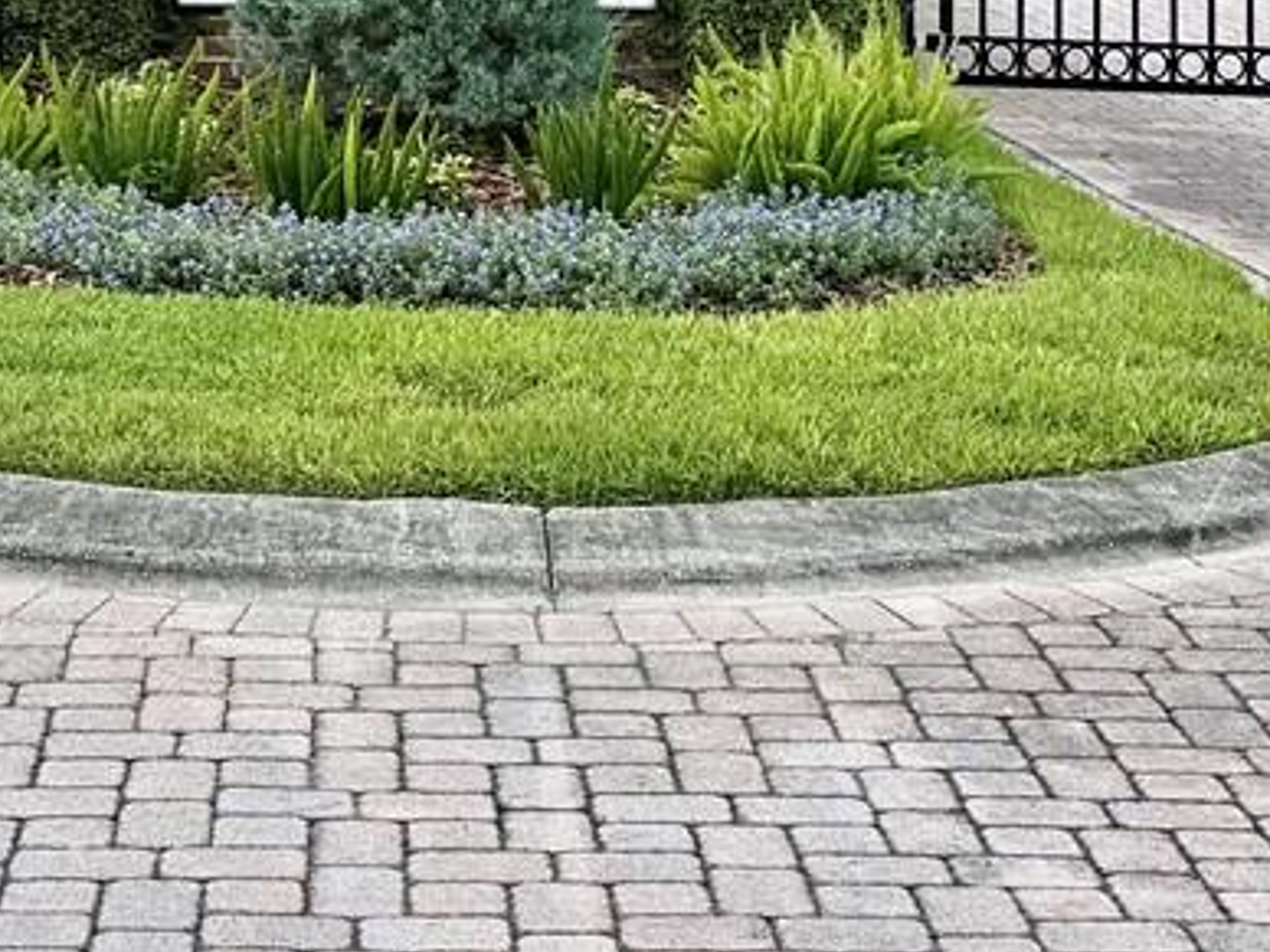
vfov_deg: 14.0
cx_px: 367
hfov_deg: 19.7
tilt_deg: +3.1
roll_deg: -1.0
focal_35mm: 99
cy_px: -501
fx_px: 3632
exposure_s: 1/5714
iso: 80
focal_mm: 6.76
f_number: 1.78
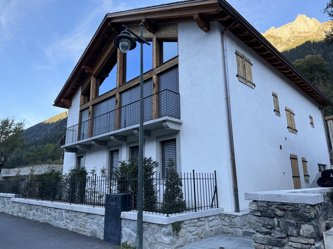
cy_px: 124
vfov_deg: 56.8
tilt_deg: +13.9
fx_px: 231
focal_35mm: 24
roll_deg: +0.6
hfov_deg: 71.6
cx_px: 166
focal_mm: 6.86
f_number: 1.78
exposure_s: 1/412
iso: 80
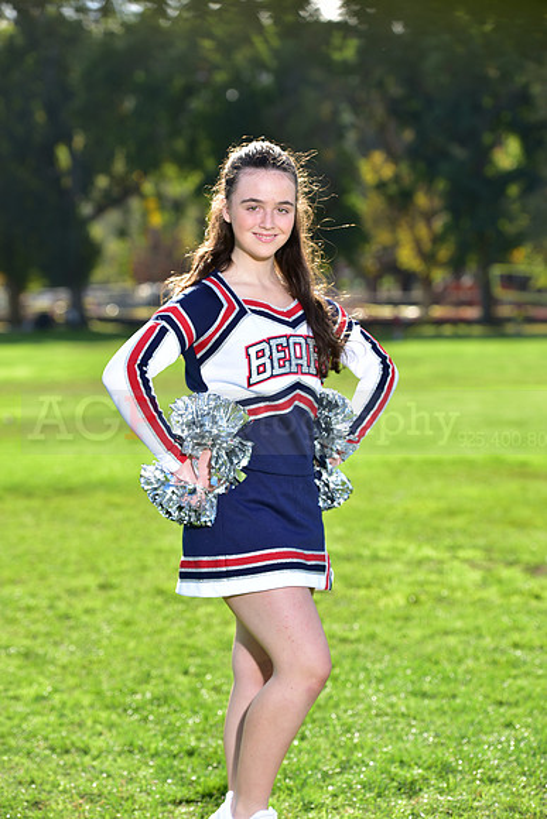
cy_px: 410
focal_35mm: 102
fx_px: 2323
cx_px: 274
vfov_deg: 20.0
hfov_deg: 13.4
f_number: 5.6
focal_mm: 102
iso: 80
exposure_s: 1/250
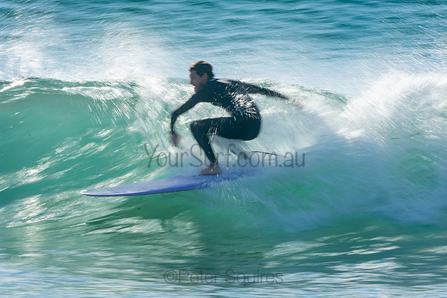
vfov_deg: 2.3
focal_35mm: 600
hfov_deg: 3.4
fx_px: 7451
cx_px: 224
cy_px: 149
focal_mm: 400
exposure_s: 1/30
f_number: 22
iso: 100
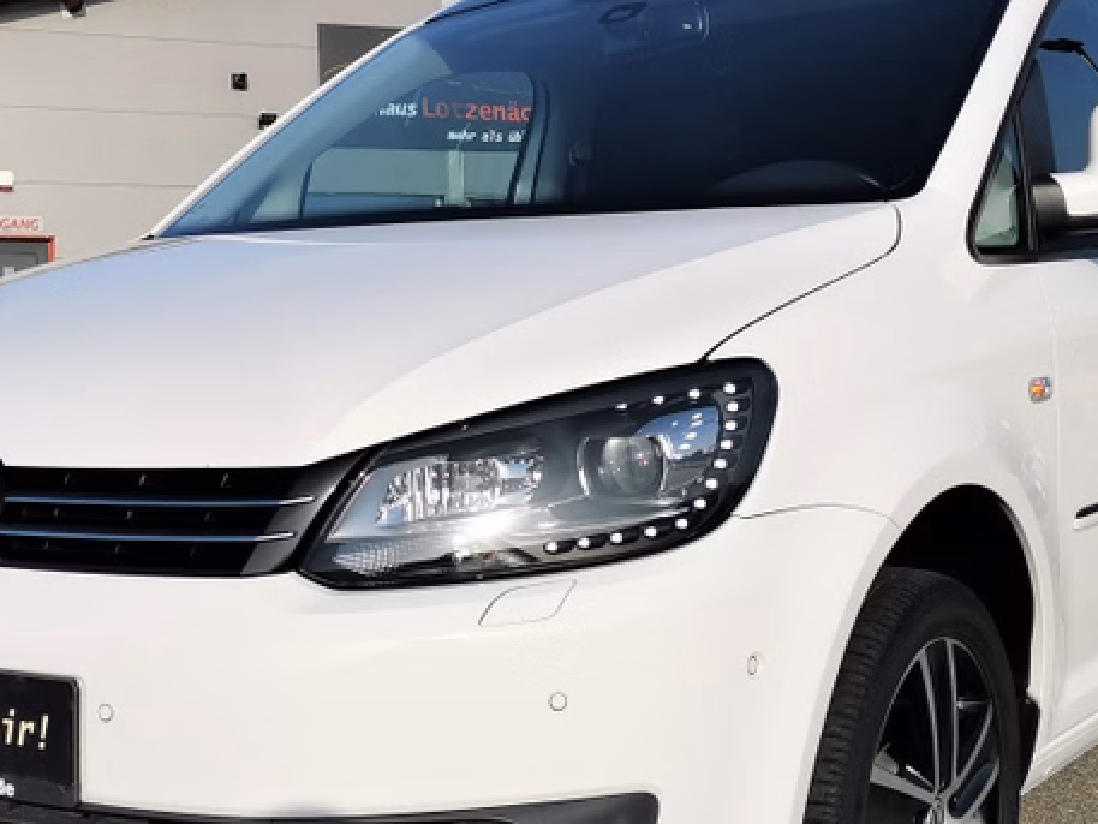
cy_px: 483
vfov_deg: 26.1
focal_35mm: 56
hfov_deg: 34.3
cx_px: 548
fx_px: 1777
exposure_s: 1/3861
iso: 50
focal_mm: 5.58
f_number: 1.8
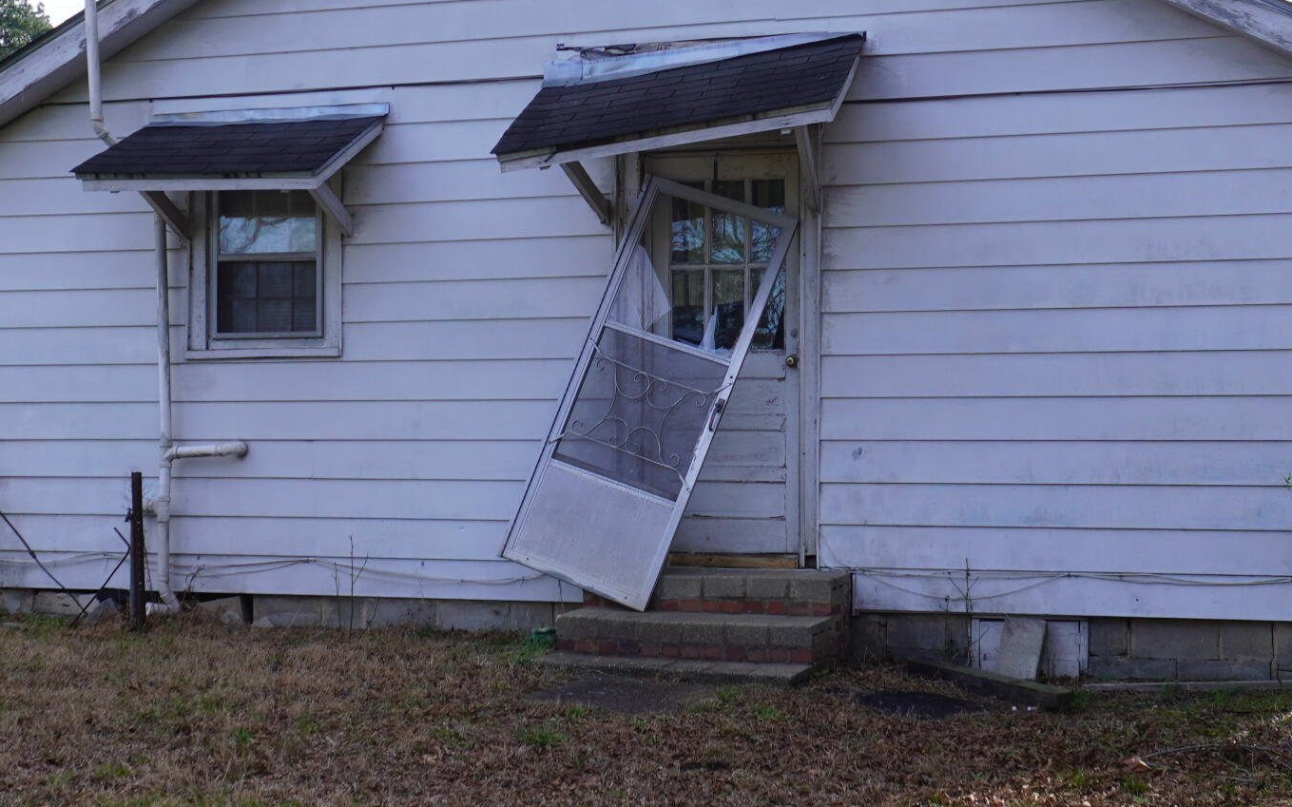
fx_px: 2258
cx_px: 590
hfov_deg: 31.9
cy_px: 420
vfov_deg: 20.3
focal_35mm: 64
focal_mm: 19
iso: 100
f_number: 7.1
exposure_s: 1/100
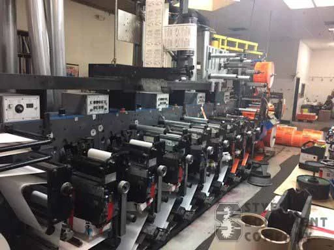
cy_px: 125
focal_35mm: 29
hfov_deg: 61.7
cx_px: 167
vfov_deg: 48.2
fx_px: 280
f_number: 2.2
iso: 100
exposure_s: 1/30
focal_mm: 4.15
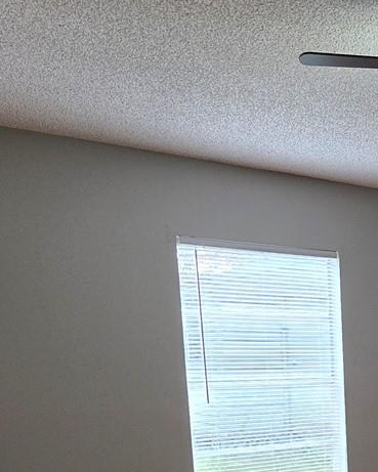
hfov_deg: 29.0
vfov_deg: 38.0
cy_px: 457
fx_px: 615
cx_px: 467
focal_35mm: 44
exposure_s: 1/120
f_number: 2.2
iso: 80
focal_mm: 2.2
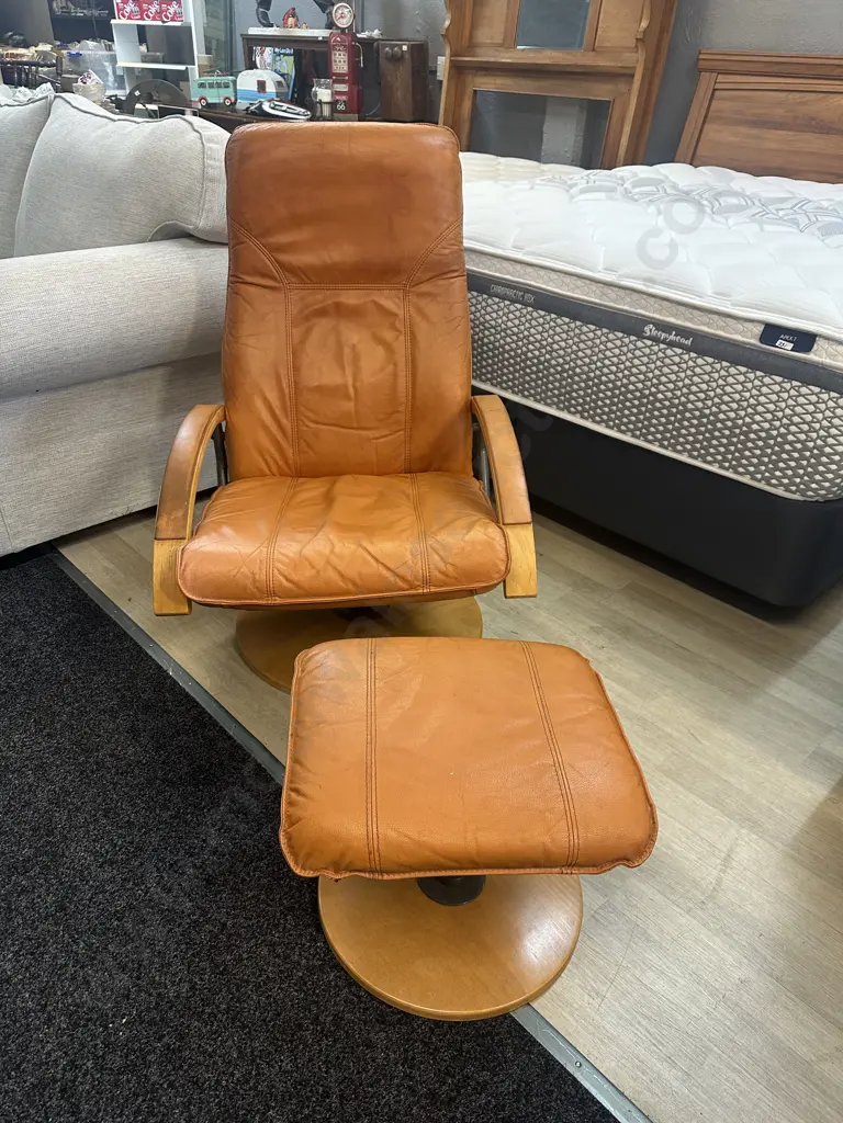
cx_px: 422
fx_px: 779
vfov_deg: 71.6
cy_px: 562
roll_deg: -2.6
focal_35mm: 24
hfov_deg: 56.8
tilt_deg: -32.8
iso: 160
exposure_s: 1/50
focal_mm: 6.86
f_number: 1.78
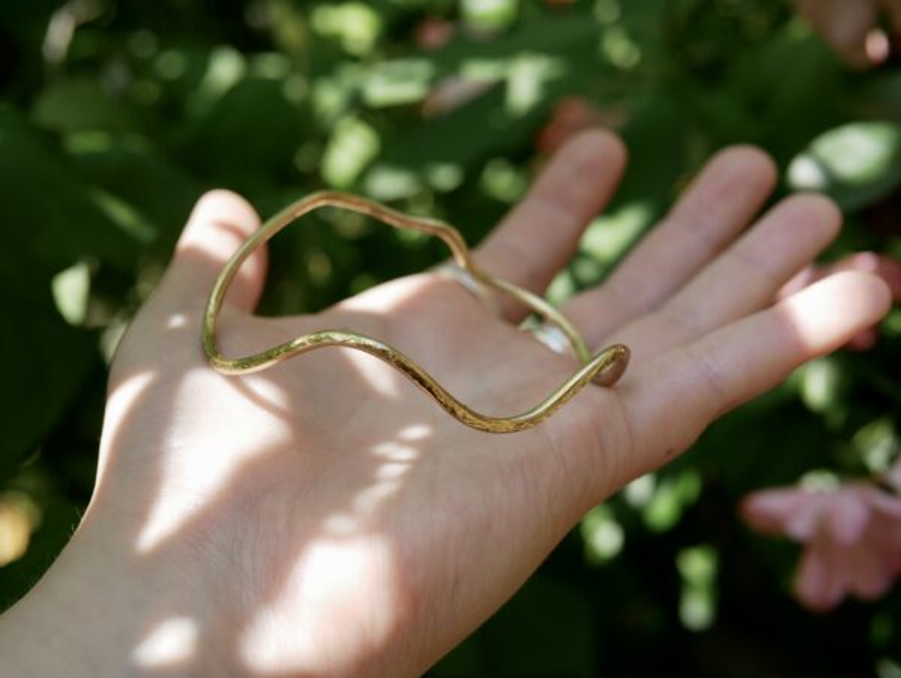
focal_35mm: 50
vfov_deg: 29.1
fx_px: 1302
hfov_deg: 38.2
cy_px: 339
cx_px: 450
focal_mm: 25
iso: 200
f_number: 3.5
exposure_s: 1/640
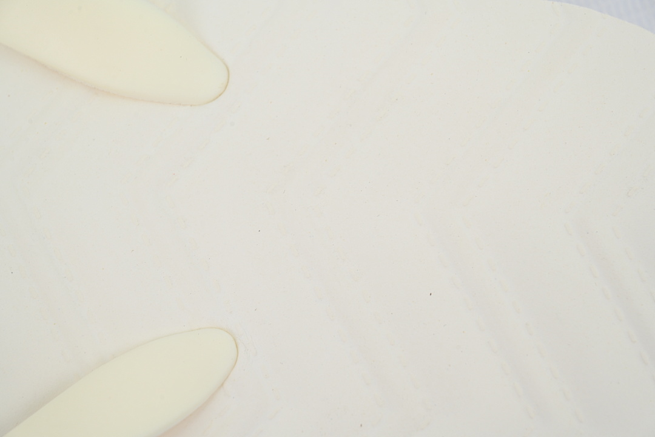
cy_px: 218
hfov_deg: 17.1
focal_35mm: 120
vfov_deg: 11.4
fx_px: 2183
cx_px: 328
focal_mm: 120
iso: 400
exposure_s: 1/100
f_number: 11
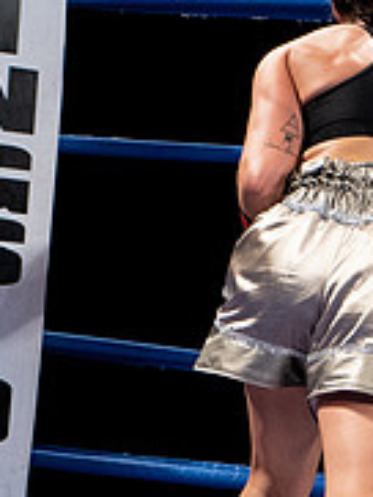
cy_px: 151
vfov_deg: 8.0
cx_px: 590
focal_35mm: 248
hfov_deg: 5.9
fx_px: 3559
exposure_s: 1/800
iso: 4000
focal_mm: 70
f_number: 4
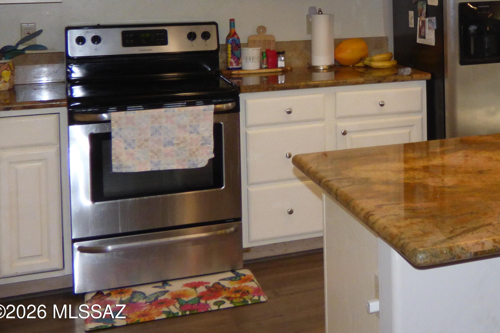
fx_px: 847
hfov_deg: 31.6
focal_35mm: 61
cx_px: 434
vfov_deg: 21.6
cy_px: 9
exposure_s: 1/60
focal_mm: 5.78
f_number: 3.4
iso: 400
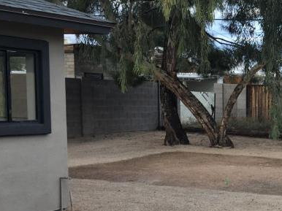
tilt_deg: -6.3
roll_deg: -0.9
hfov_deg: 23.0
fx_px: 627
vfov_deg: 18.8
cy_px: 187
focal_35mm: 77
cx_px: 348
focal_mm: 4.15
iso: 25
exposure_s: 1/120
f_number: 2.2
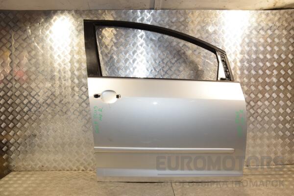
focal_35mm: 32
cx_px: 147
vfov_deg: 41.7
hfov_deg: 59.5
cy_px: 98
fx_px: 257
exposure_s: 1/200
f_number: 7.1
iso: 800
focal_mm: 21
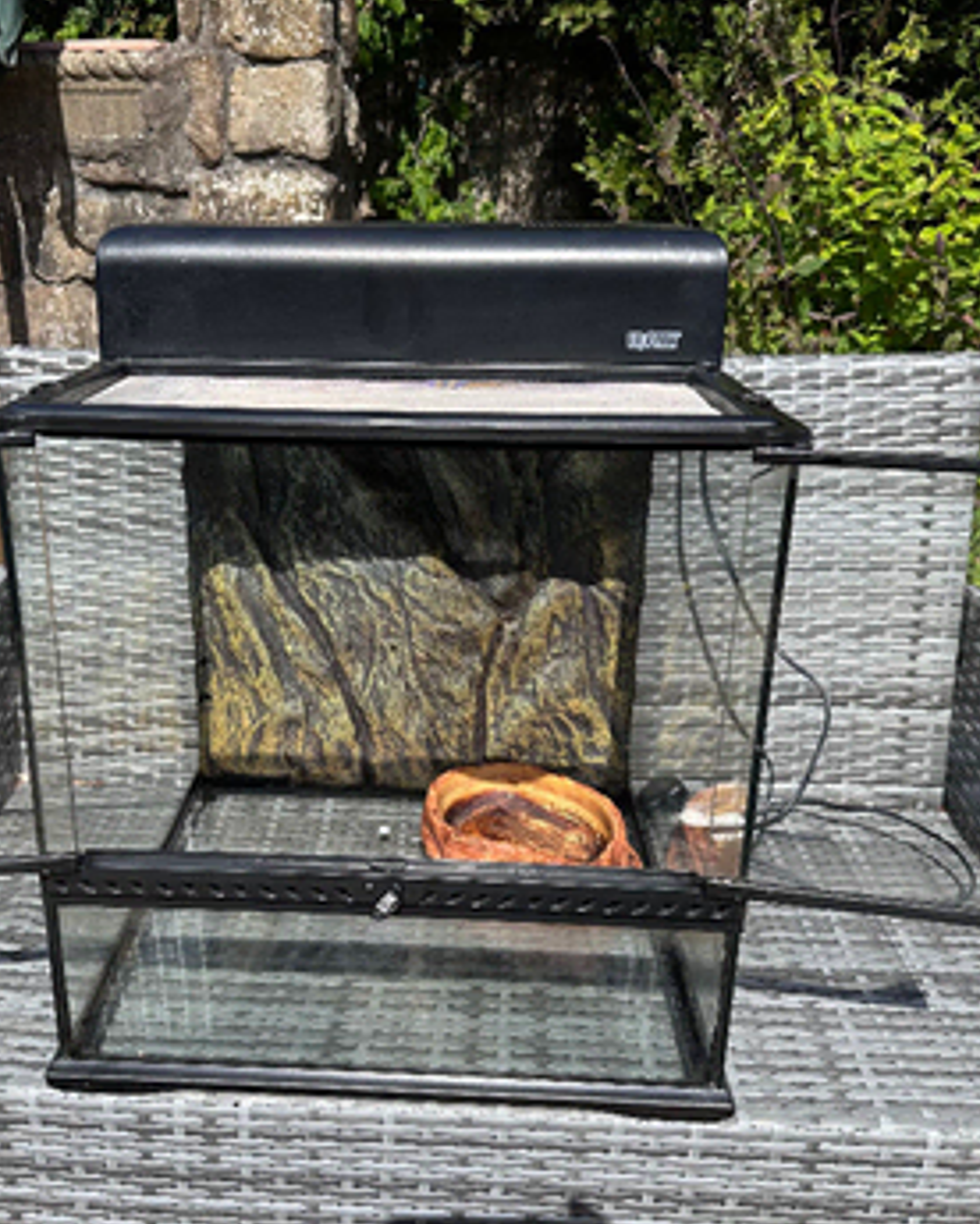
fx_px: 1160
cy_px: 619
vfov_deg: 55.7
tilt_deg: -26.2
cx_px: 392
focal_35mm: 32
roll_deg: +0.6
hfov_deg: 45.5
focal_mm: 6.86
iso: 80
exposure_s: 1/2809
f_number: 1.78
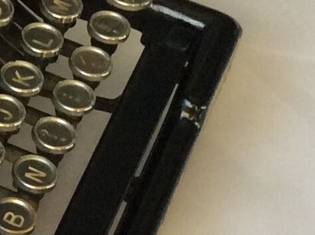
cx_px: -404
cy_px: -37
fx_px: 1590
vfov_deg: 8.4
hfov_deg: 10.1
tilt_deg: -45.3
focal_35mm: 175
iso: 64
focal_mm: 3.3
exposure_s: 1/100
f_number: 2.4
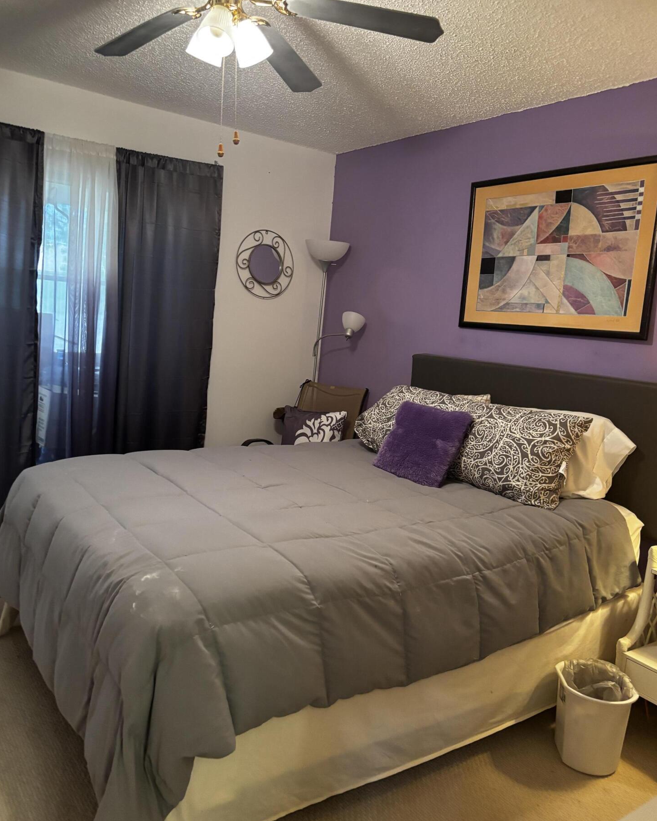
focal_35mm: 28
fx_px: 681
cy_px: 379
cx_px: 330
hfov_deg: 51.5
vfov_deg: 62.1
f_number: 1.6
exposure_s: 1/60
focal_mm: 5.96
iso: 400
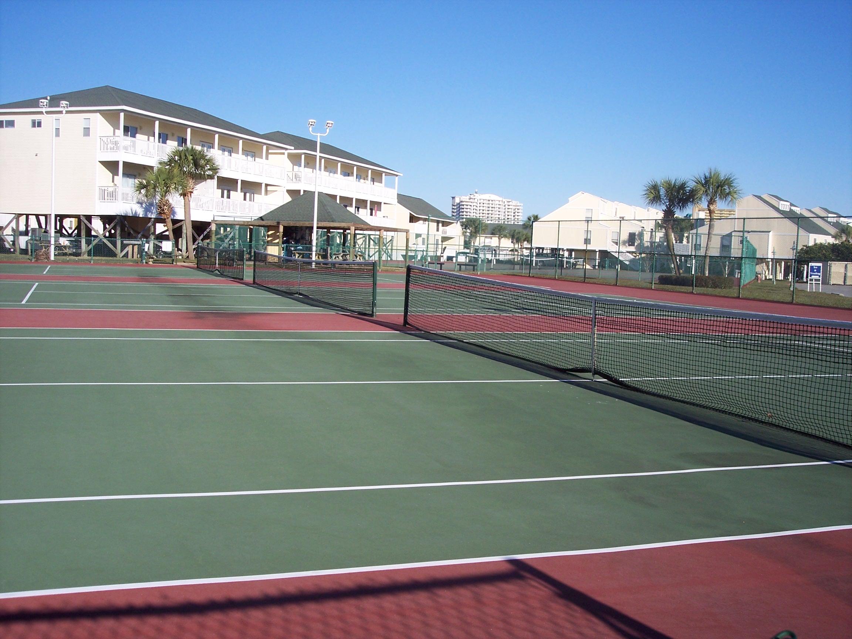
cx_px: 426
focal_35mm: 39
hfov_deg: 47.9
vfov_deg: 36.8
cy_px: 320
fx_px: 960
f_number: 4
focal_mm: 8
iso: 100
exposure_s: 1/500
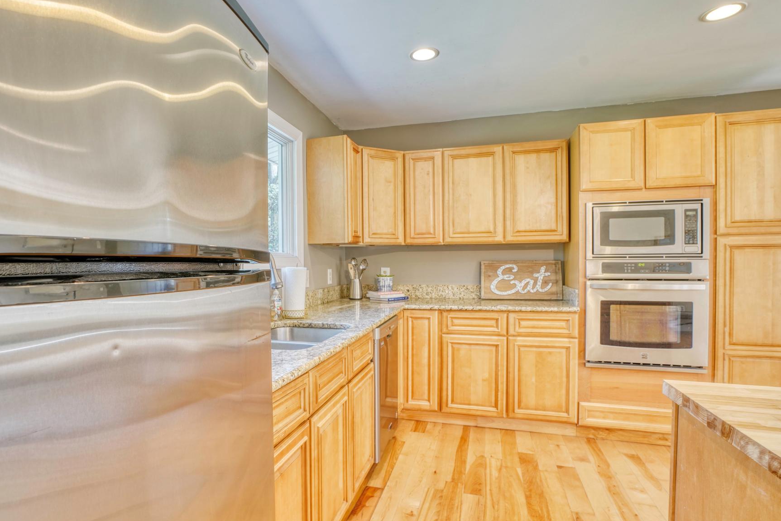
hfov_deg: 86.3
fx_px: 412
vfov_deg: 64.6
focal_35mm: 19
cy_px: 263
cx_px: 333
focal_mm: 16
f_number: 7.1
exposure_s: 1/200
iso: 640
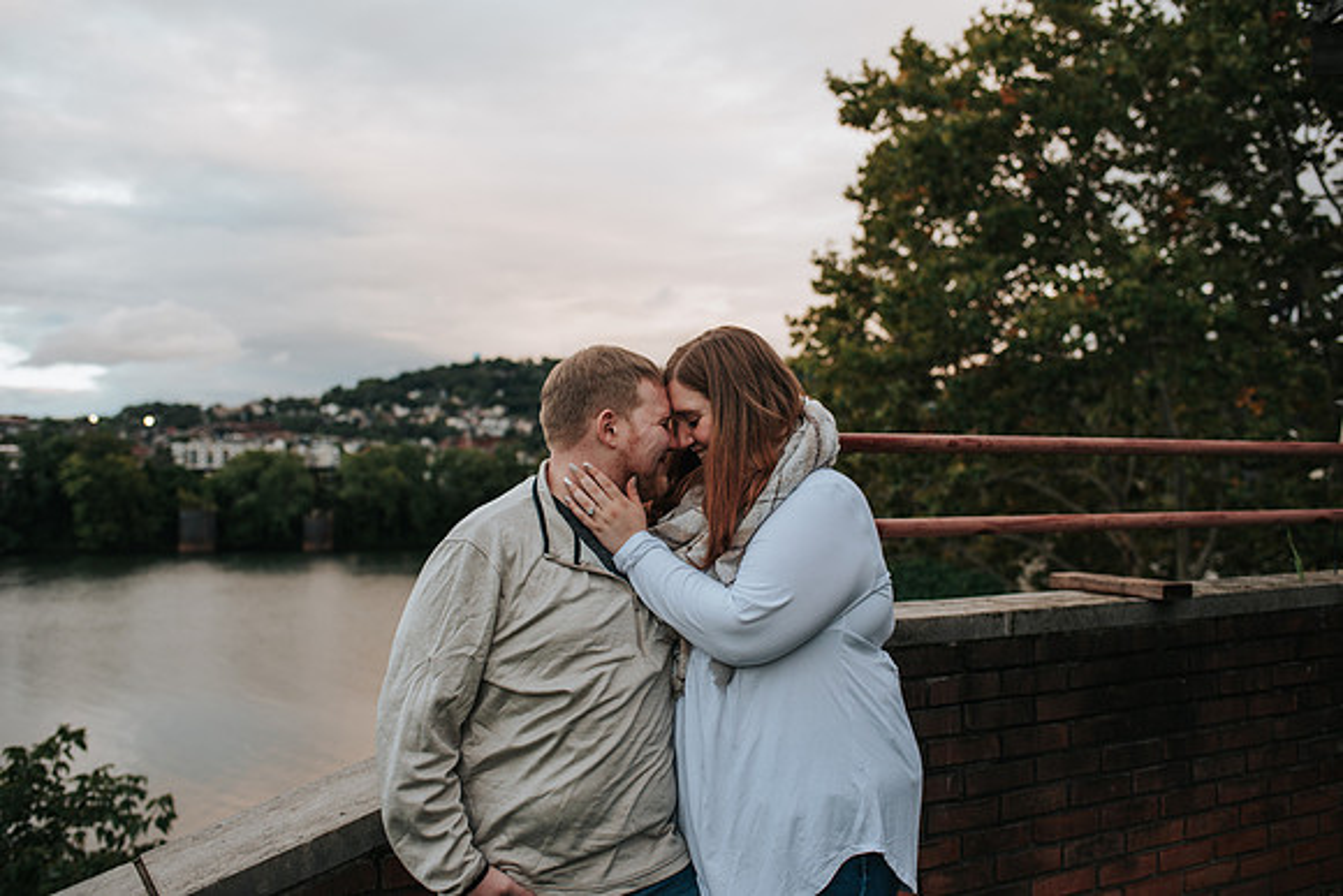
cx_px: 672
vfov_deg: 37.9
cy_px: 448
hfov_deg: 54.4
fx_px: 1306
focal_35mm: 35
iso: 720
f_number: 3.2
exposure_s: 1/640
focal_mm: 35
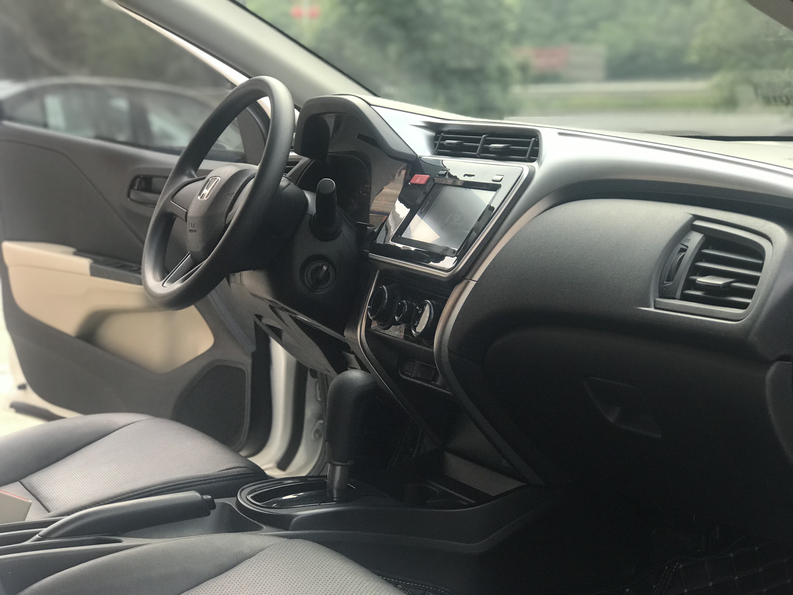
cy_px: 298
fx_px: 1306
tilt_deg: -8.5
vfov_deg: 25.7
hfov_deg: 33.8
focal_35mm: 57
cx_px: 396
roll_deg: +1.4
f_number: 2.8
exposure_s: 1/50
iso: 50
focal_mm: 6.6
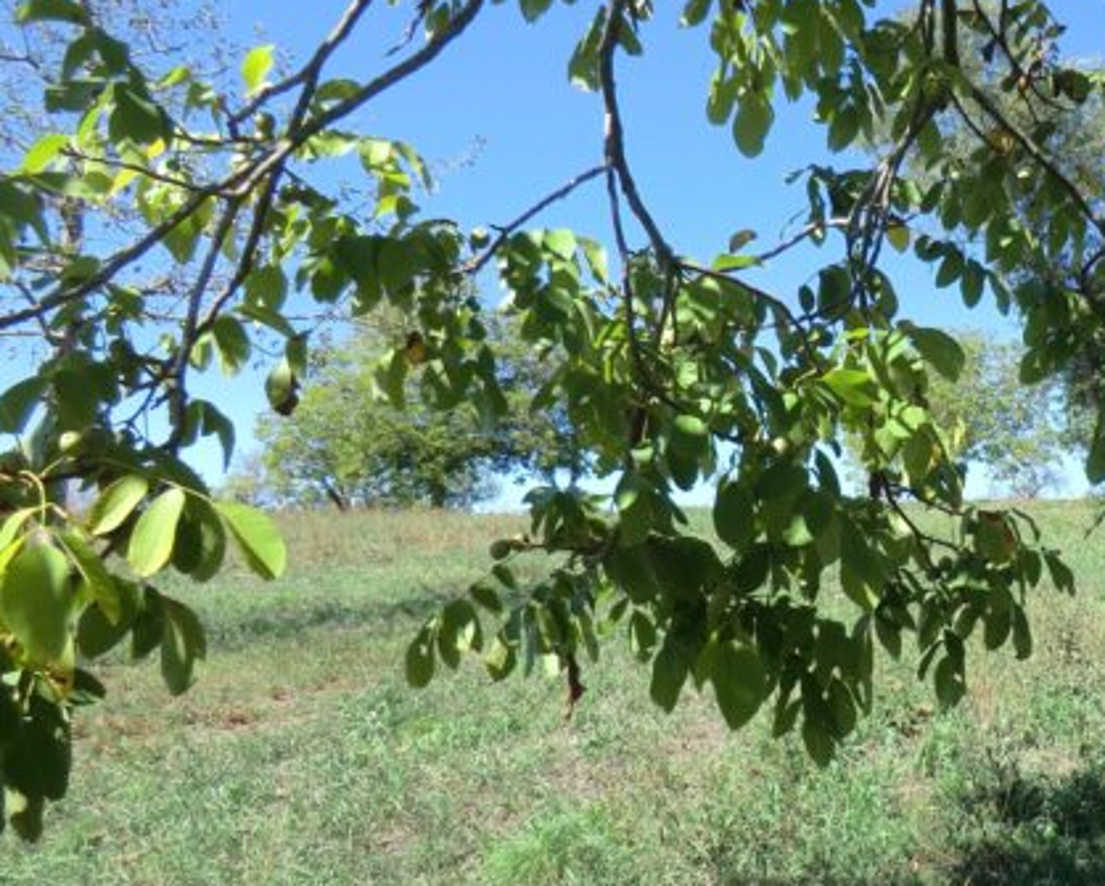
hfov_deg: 40.0
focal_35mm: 43
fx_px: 1407
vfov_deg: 34.9
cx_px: 973
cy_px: 473
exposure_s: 1/320
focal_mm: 4.3
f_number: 3.2
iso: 64
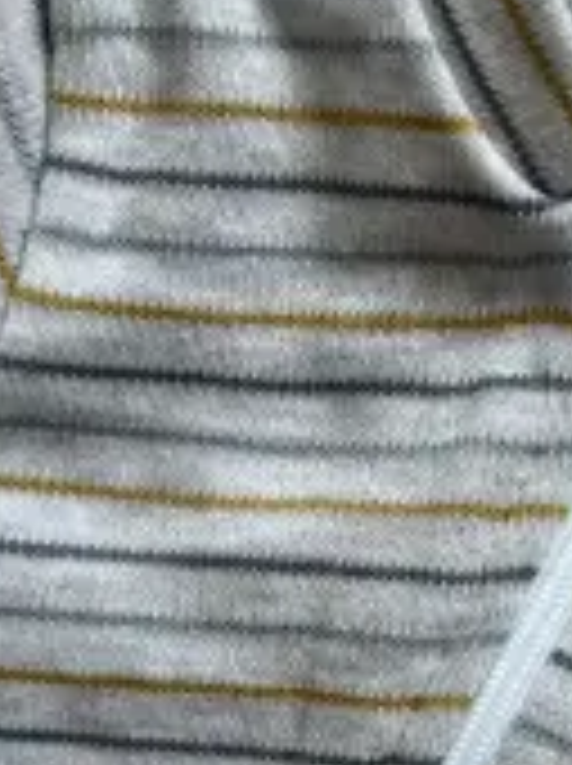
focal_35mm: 69
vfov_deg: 27.2
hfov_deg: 20.6
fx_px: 1524
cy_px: 688
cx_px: 567
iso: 100
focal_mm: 5.1
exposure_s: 1/122
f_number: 1.6
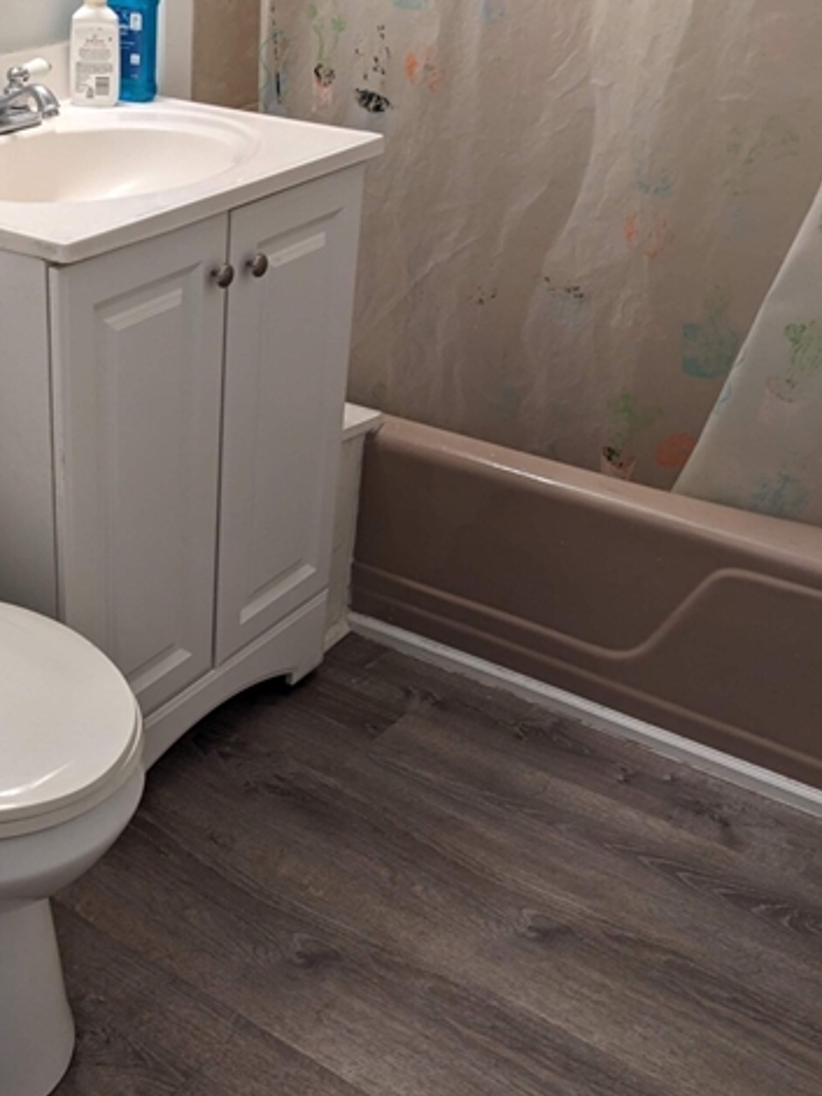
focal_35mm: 44
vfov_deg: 42.9
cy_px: 524
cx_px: 161
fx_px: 1394
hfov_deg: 32.0
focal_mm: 4.38
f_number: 1.73
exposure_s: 1/40
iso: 110
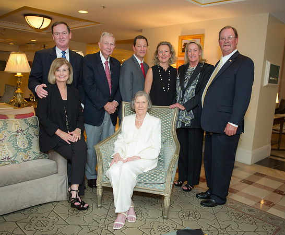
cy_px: 123
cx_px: 146
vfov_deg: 47.6
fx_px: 266
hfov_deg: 56.3
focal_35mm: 31
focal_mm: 26
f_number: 2.8
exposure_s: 1/60
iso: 1000
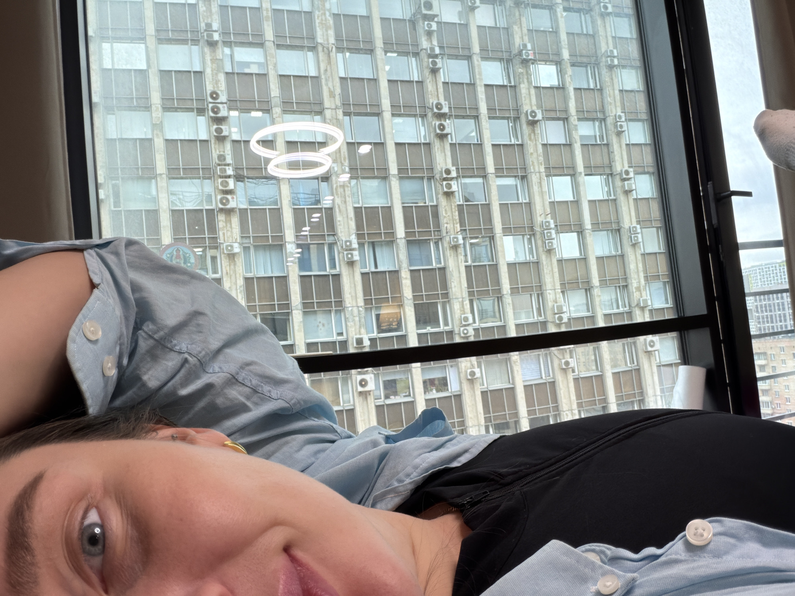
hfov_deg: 73.9
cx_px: 398
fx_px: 528
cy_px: 298
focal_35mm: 23
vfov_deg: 58.9
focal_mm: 2.71
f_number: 1.9
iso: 100
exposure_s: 1/50
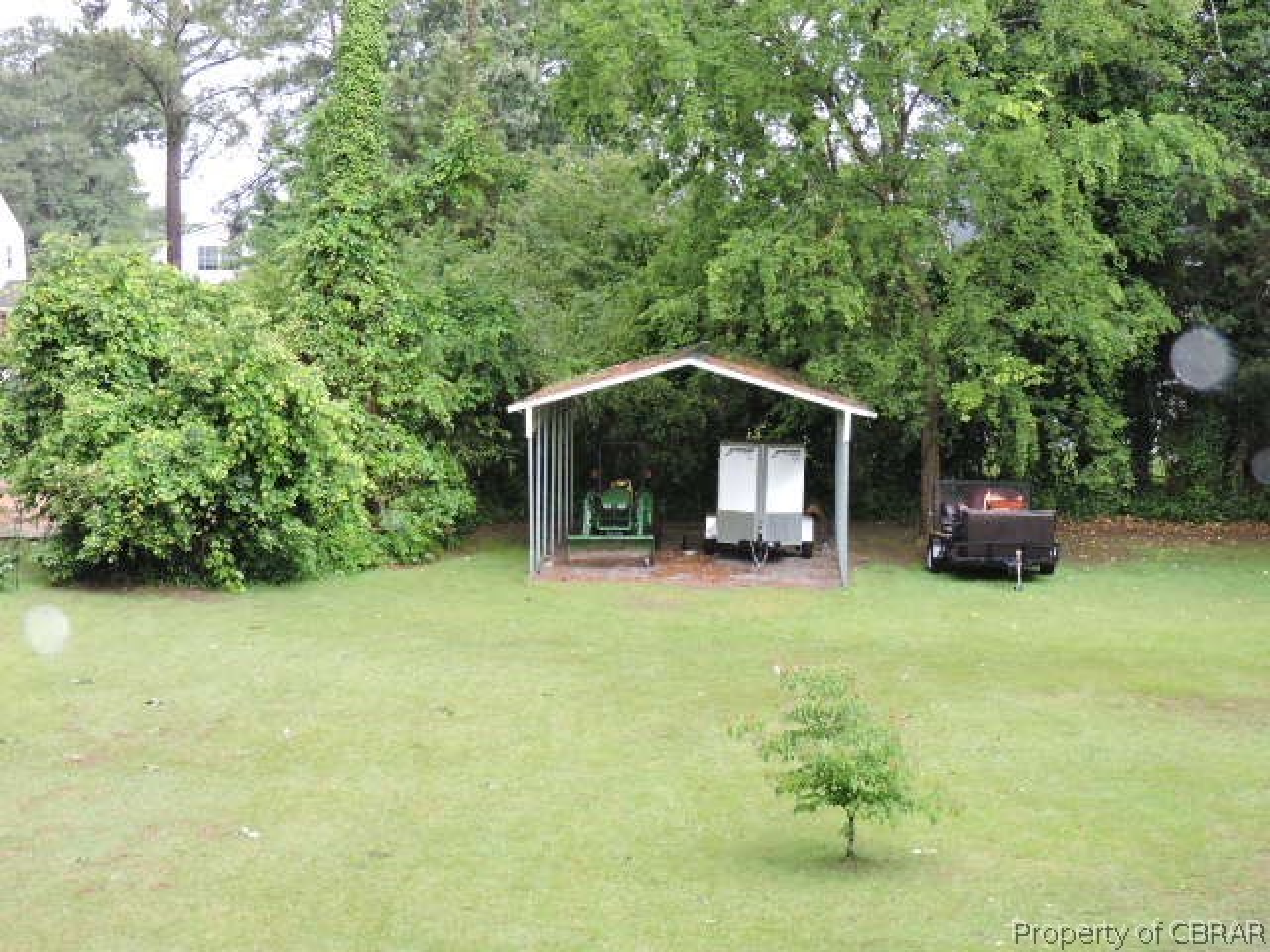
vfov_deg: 21.0
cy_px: 476
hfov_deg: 27.8
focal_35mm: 70
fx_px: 2568
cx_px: 635
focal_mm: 12.5
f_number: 3.9
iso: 800
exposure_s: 1/320
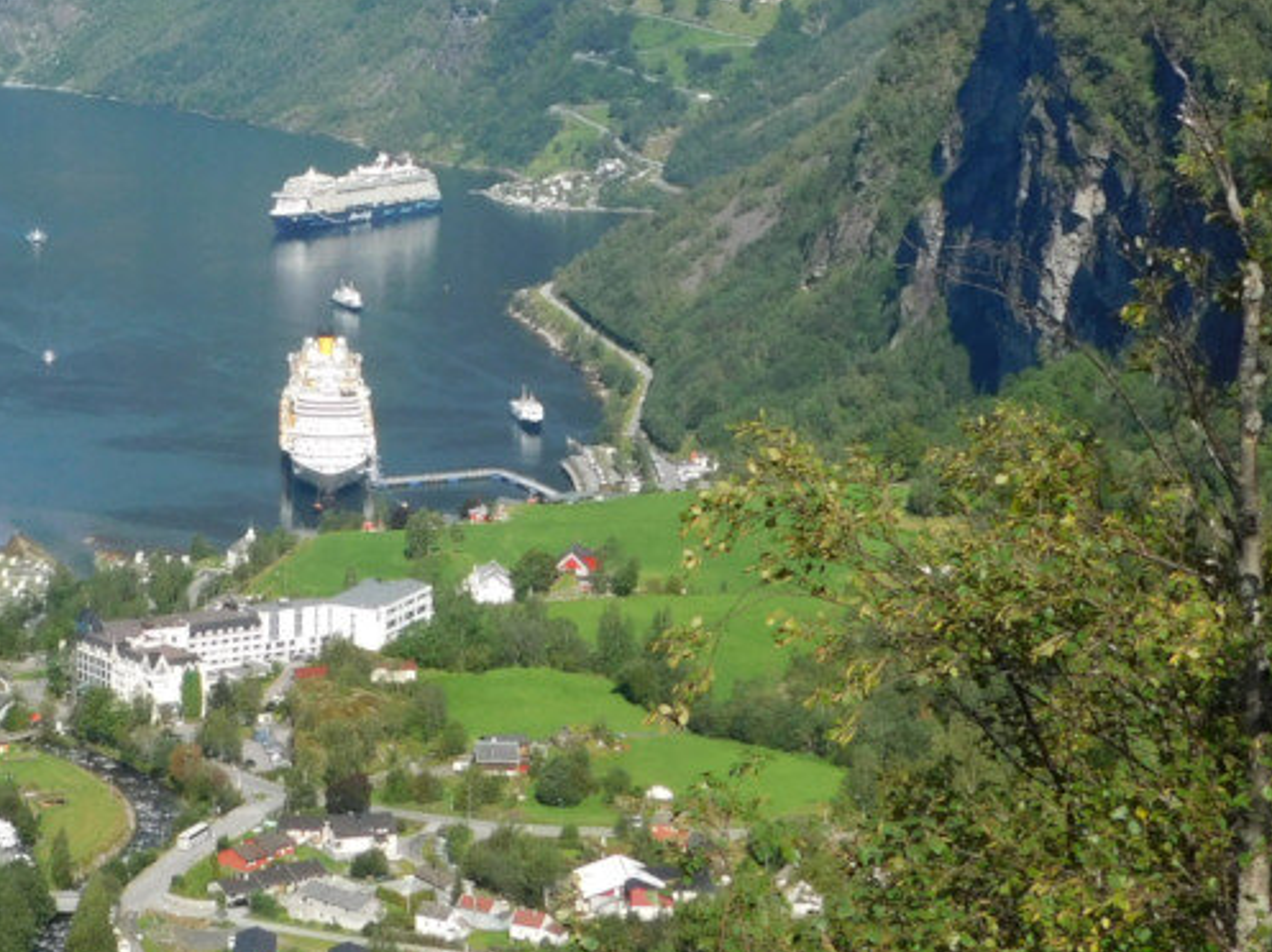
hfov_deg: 21.9
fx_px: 3195
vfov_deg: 16.7
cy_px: 54
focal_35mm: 87
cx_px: 95
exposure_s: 1/1250
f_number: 3.5
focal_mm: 6.3
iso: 125
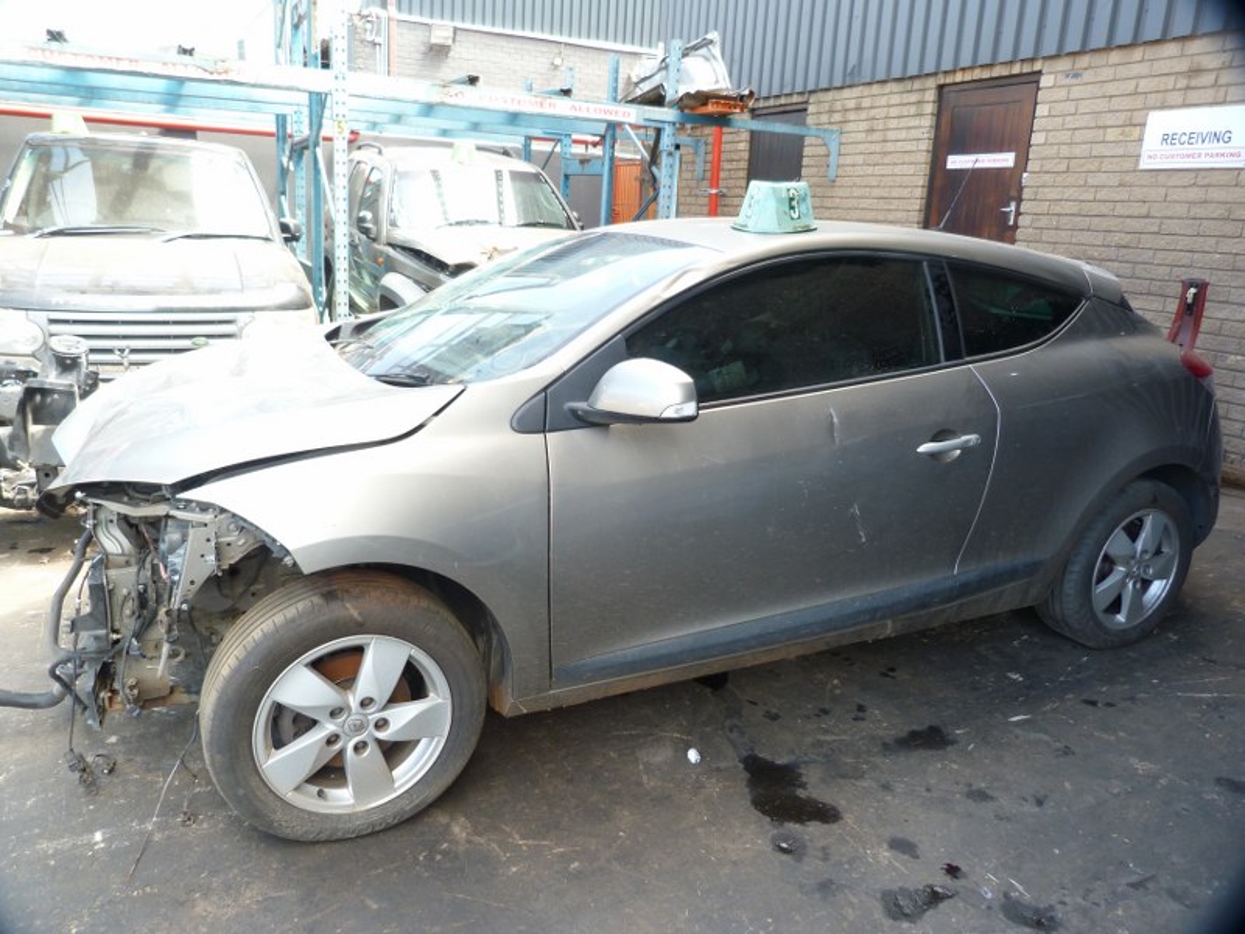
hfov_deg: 69.4
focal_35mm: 25
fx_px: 899
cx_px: 622
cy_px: 467
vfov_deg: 54.9
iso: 100
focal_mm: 4.5
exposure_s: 1/60
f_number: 2.8
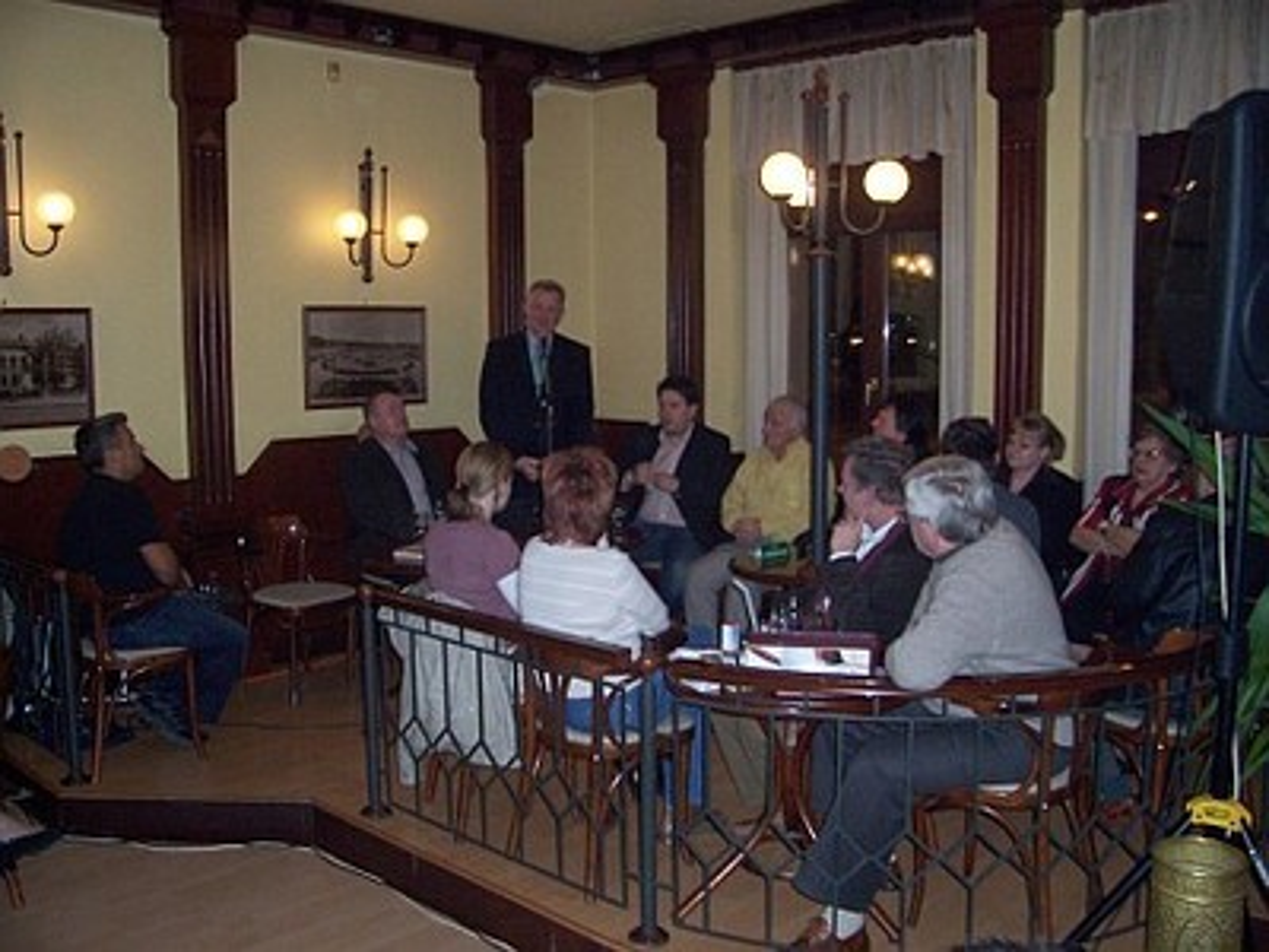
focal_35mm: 34
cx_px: 634
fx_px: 1246
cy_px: 476
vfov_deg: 41.8
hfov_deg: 54.0
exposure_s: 1/60
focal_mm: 5.6
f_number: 2.7
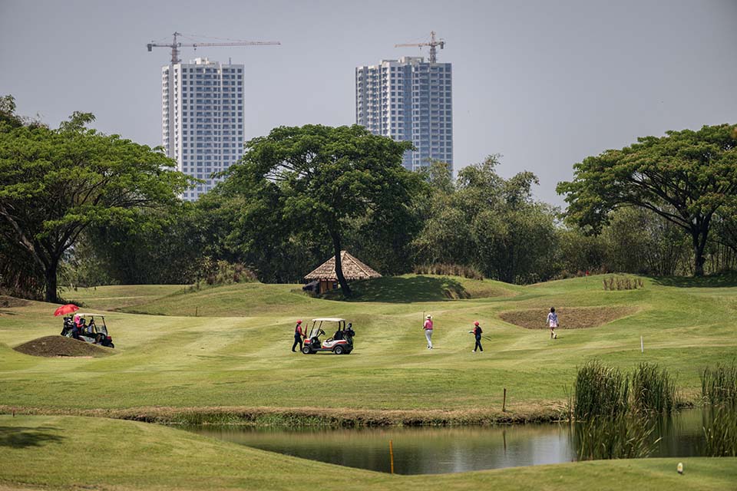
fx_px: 4094
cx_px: 368
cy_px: 246
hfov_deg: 10.3
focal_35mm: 200
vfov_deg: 6.9
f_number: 3.2
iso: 180
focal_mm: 200
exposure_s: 1/3200
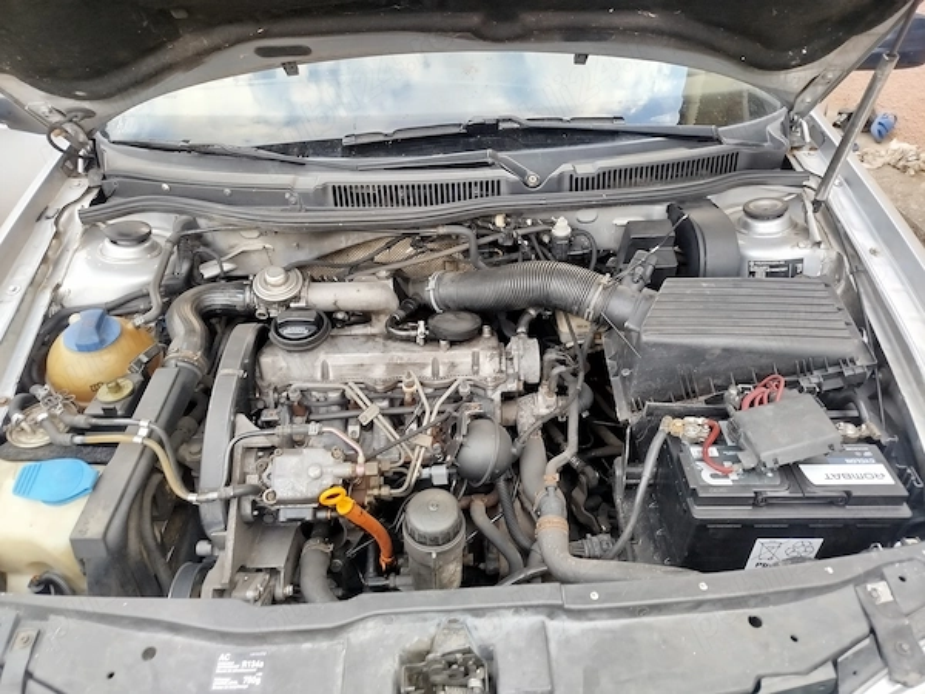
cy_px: 347
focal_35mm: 24
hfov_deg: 71.6
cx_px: 462
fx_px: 641
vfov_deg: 56.8
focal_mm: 5.31
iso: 80
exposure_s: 1/33
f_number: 1.7
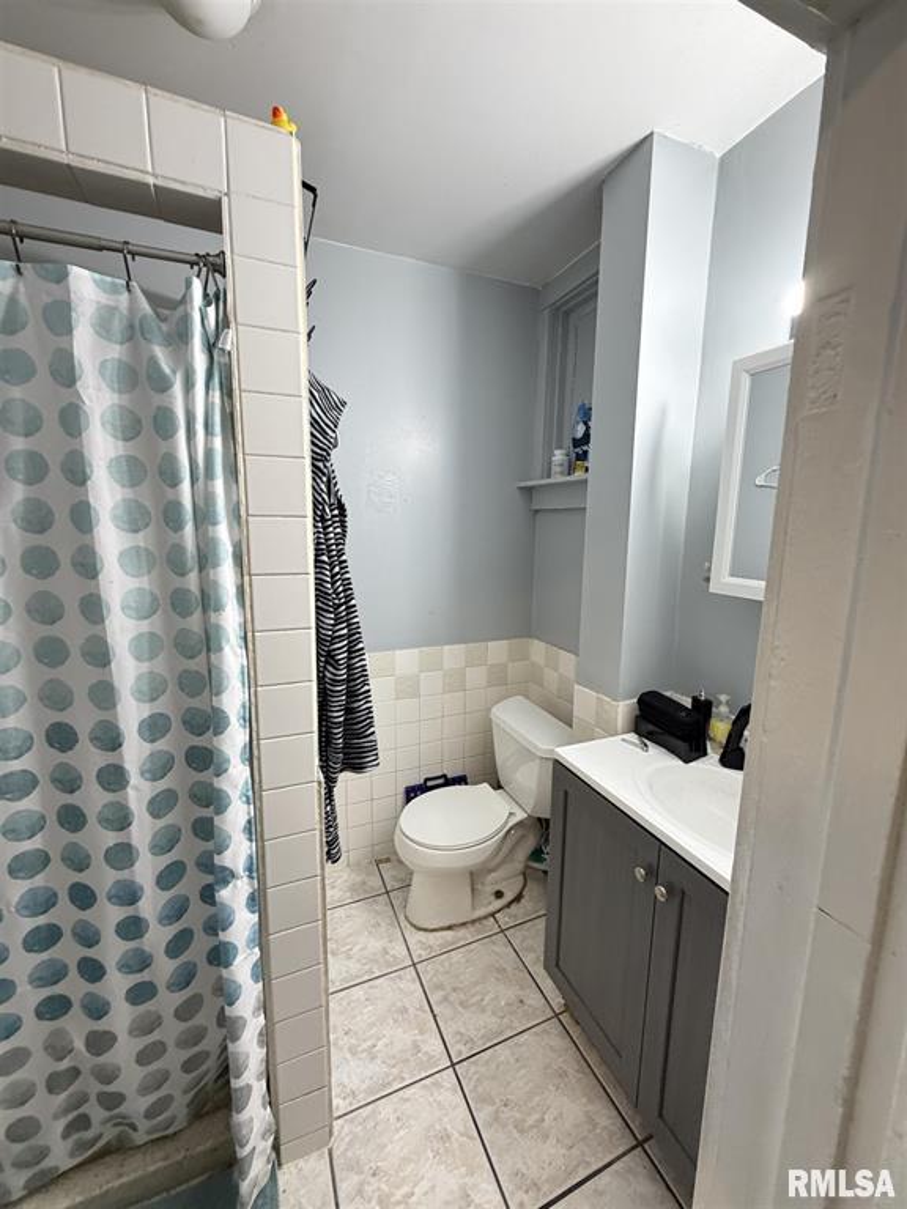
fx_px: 489
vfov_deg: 102.1
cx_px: 454
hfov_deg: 85.7
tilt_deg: -9.0
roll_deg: -0.9
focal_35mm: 14
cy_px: 604
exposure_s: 1/60
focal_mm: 2.22
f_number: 2.2
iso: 400
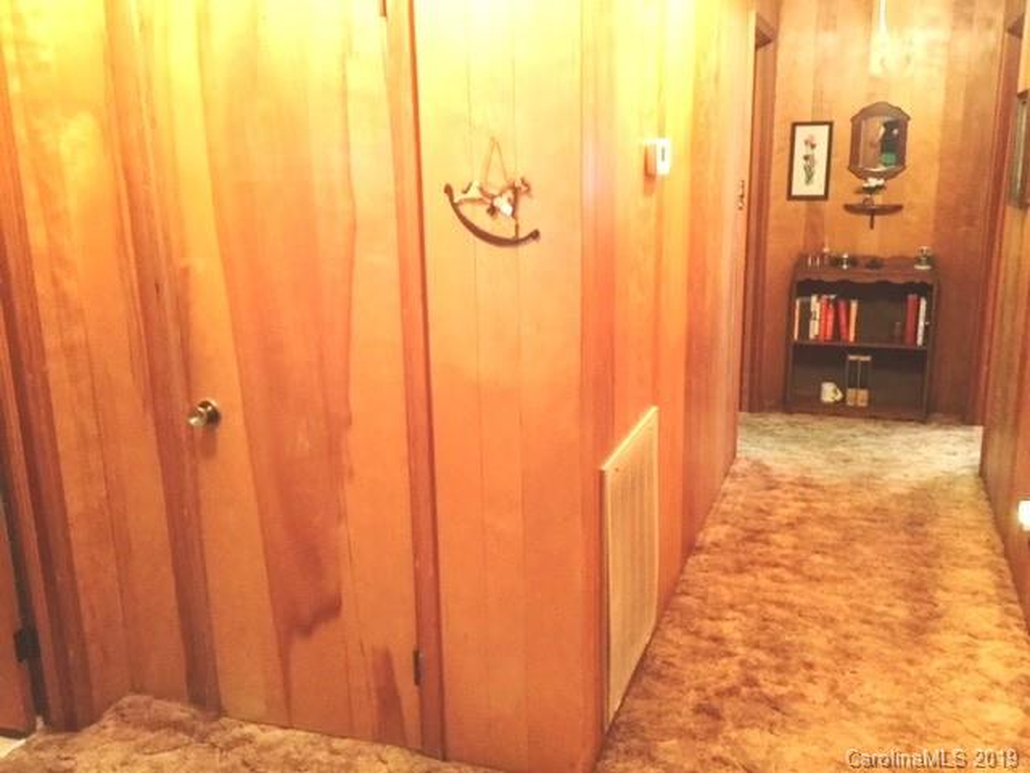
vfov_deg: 45.4
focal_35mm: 31
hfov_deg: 58.4
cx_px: 515
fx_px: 922
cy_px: 386
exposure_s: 1/15
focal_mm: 3.3
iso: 400
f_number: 2.4
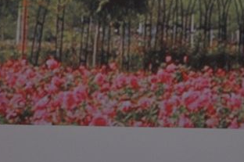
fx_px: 3593
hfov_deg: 3.9
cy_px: -104
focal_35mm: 531
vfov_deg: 2.6
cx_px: -181
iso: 200
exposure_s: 1/400
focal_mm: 92
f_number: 9
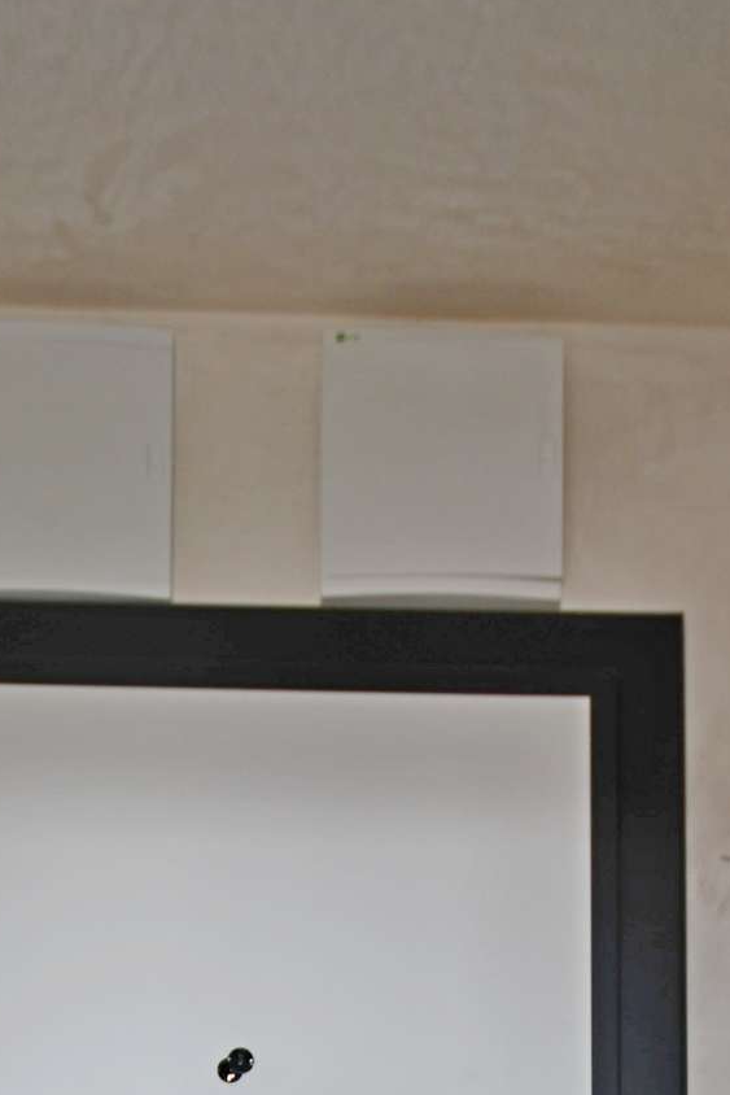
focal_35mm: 40
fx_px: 1216
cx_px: 434
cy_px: 1405
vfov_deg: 34.8
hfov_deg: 33.3
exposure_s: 1/13
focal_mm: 10
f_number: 3.5
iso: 100
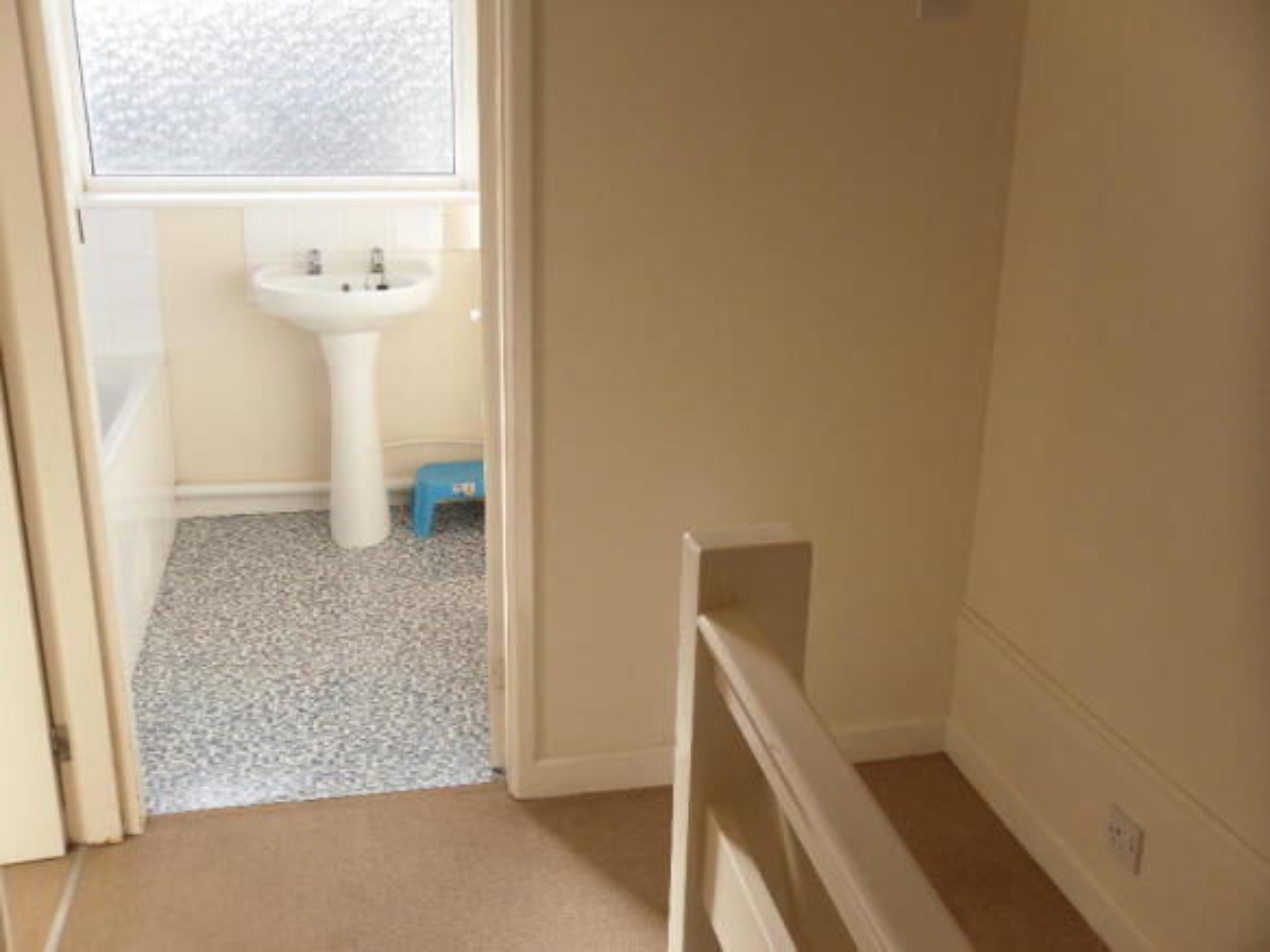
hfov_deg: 52.6
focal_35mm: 35
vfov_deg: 40.7
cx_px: 635
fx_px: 1284
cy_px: 476
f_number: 3.5
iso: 80
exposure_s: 1/122
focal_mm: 6.3
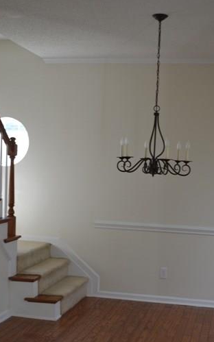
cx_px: 137
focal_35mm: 51
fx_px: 476
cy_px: 217
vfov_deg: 39.3
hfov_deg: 25.3
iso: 400
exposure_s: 1/60
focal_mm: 26
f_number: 4.2
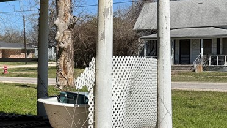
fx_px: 433
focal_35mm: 72
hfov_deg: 25.5
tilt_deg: -1.4
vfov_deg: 16.7
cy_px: 59
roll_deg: -0.2
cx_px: -63
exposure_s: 1/4950
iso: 80
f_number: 1.78
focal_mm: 6.76
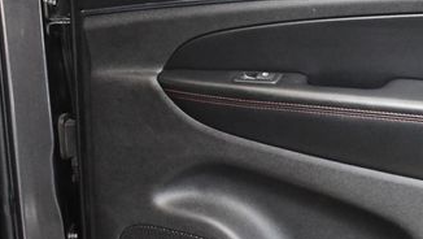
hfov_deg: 28.0
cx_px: 340
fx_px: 831
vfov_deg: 16.4
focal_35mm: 74
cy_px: 130
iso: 5000
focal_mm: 18
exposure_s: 1/60
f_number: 3.5
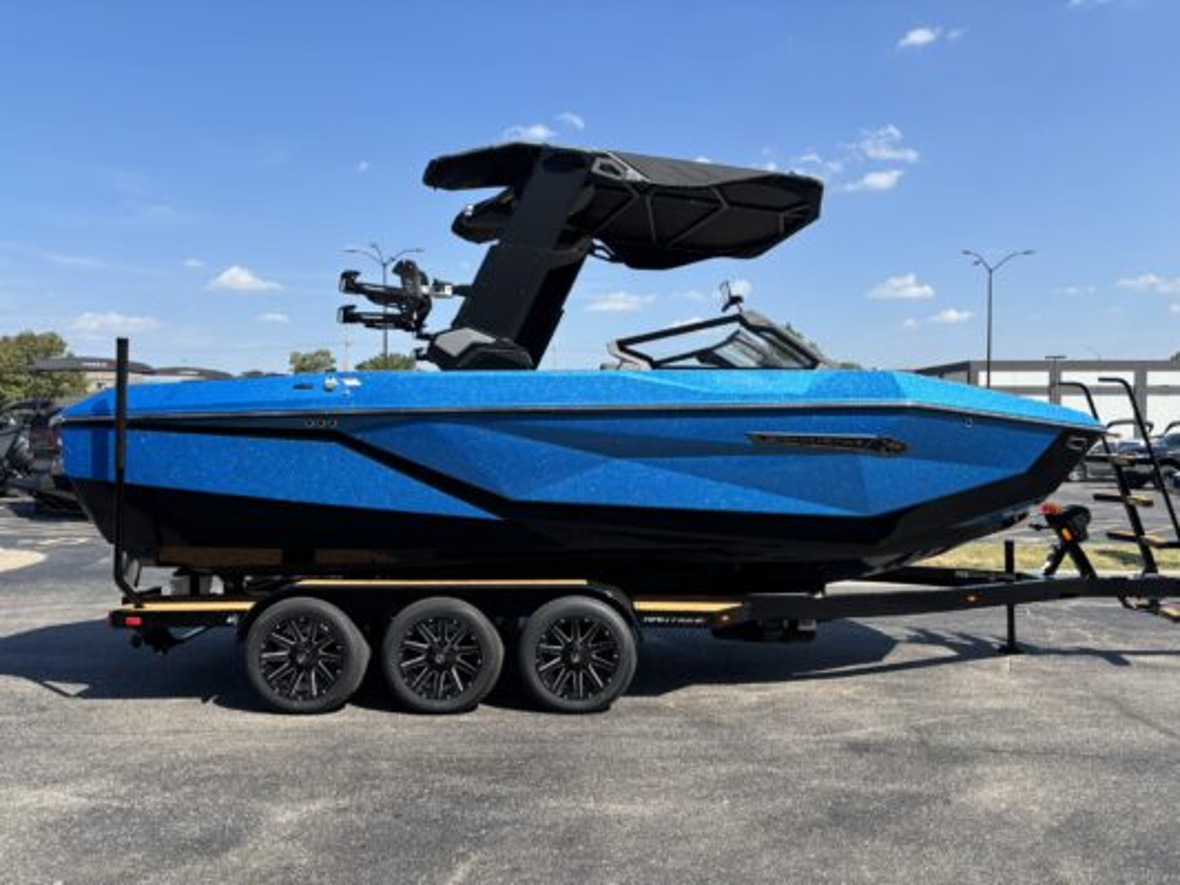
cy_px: 442
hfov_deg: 67.3
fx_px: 886
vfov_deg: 53.1
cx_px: 590
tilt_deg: -0.3
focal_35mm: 26
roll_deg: +1.0
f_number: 1.6
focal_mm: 5.96
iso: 50
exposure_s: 1/2398
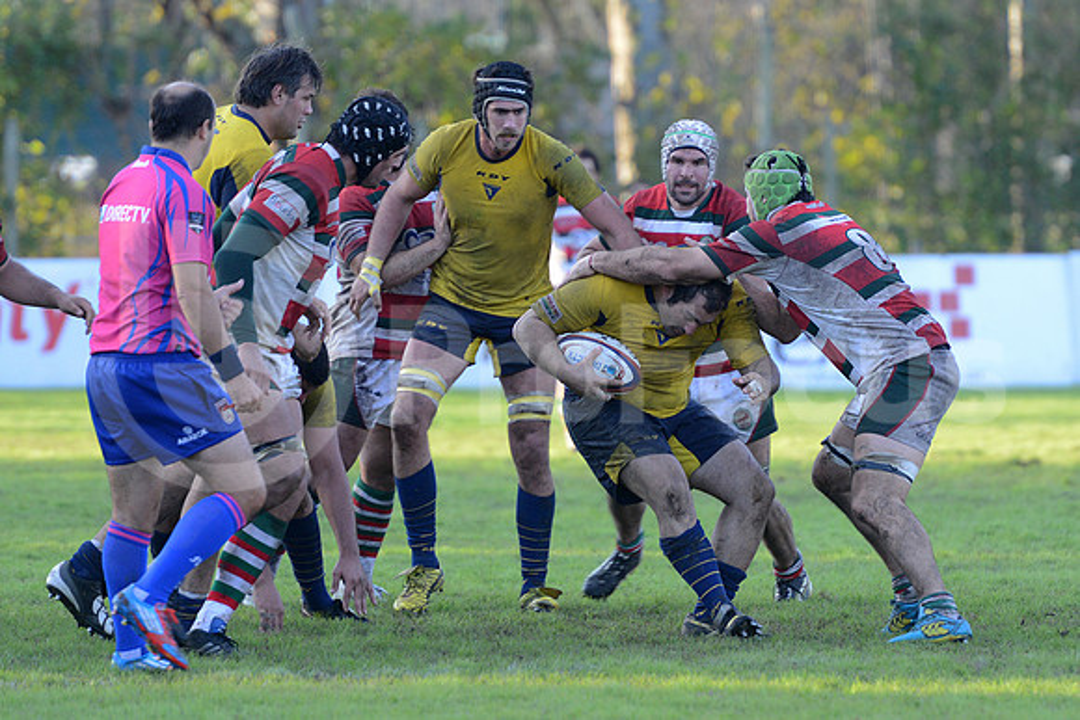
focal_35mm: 270
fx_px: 8102
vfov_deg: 5.1
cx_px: 540
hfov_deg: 7.6
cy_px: 360
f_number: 4
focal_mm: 270
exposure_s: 1/500
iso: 1250
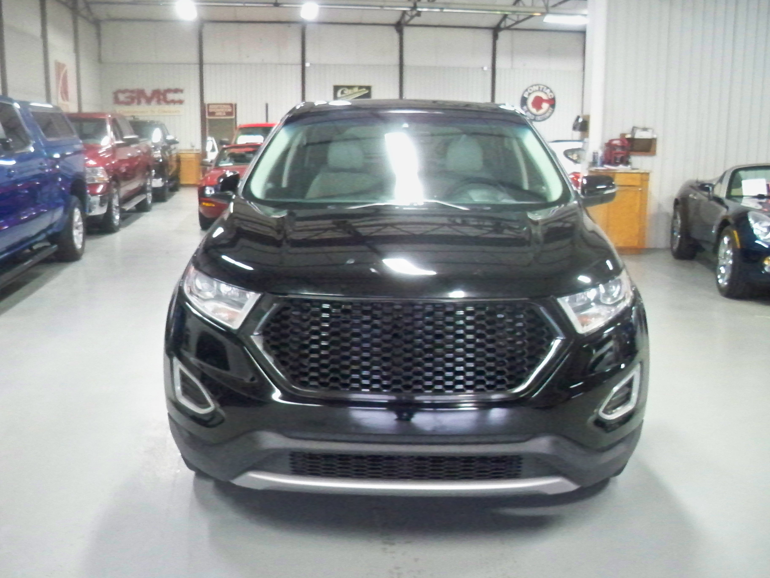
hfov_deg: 52.6
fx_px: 779
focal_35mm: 35
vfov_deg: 40.7
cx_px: 385
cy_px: 289
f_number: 3.1
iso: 2500
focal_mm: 6.3
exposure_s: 1/60
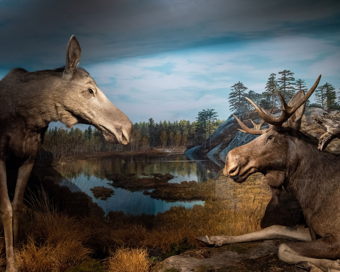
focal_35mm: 37
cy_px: 139
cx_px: 162
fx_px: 372
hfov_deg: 49.1
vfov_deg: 40.1
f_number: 5.6
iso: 1600
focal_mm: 32
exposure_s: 1/30
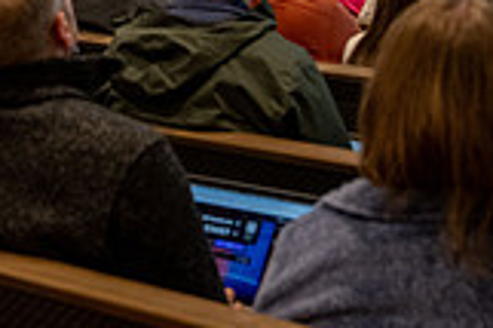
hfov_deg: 18.5
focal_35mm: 108
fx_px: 1477
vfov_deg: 12.0
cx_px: 21
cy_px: -176
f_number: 4
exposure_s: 1/80
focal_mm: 30
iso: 1600
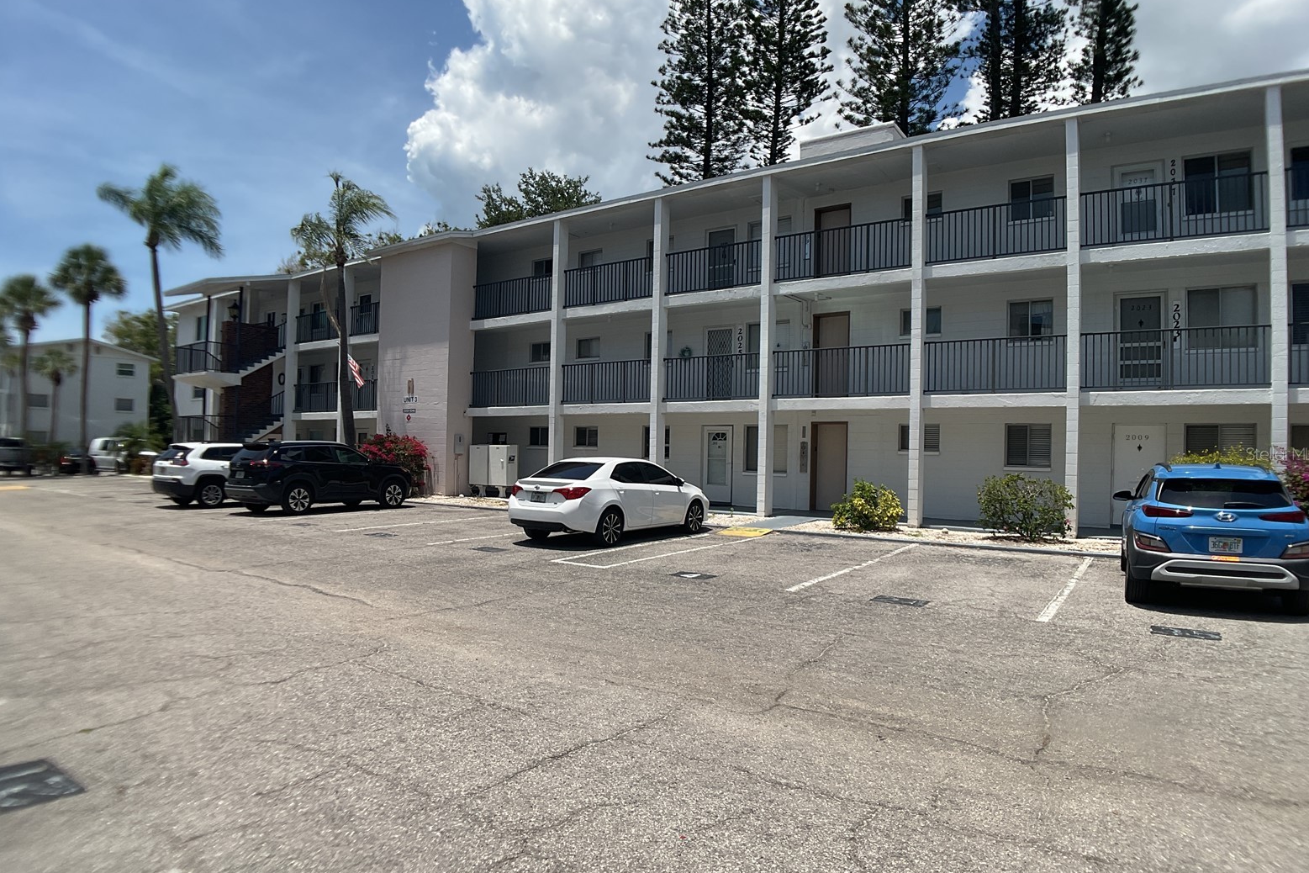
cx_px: 652
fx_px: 1127
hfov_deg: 60.3
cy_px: 453
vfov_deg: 42.3
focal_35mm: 31
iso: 16
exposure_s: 1/3125
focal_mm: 3
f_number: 1.8
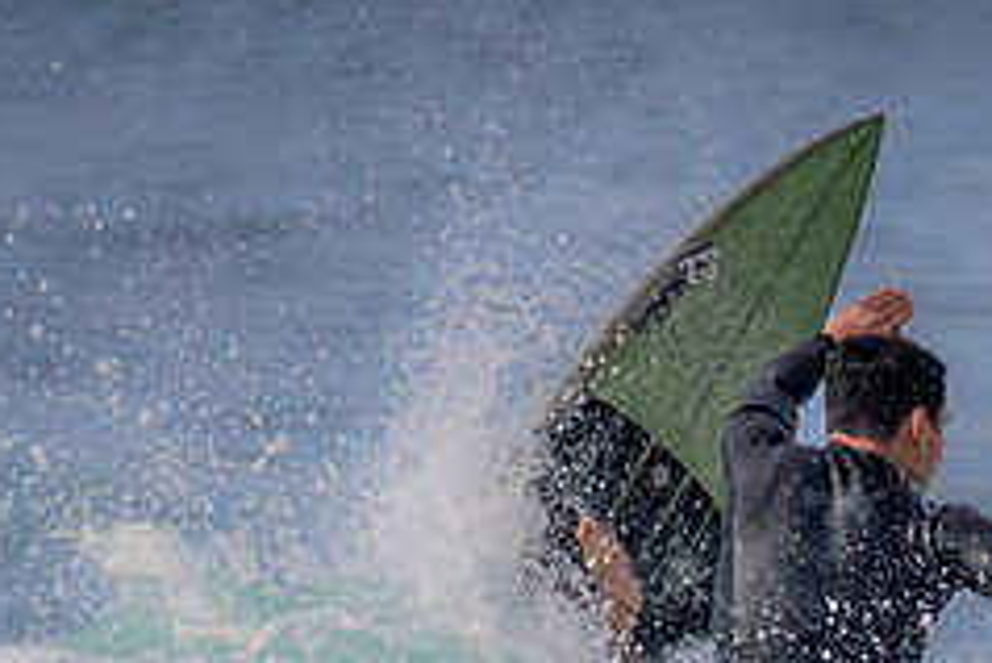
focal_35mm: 2609
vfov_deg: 0.5
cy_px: 834
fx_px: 71933
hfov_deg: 0.8
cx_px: 1353
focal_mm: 800
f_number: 11
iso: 1250
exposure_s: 1/2000
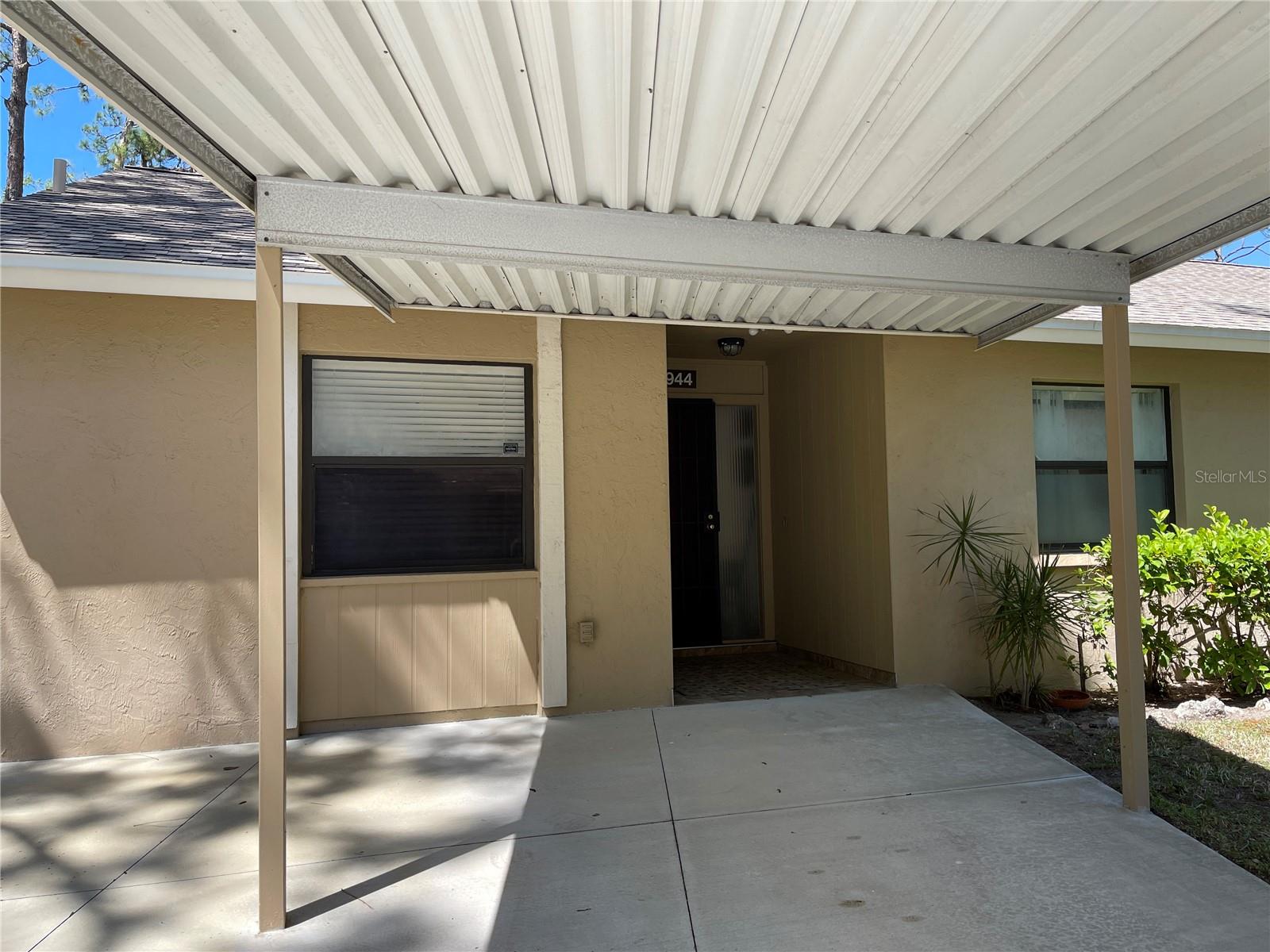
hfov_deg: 69.4
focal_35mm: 25
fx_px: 917
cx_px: 635
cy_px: 476
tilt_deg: +2.3
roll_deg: +0.9
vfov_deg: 54.9
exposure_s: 1/1109
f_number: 1.6
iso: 32
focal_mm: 5.1
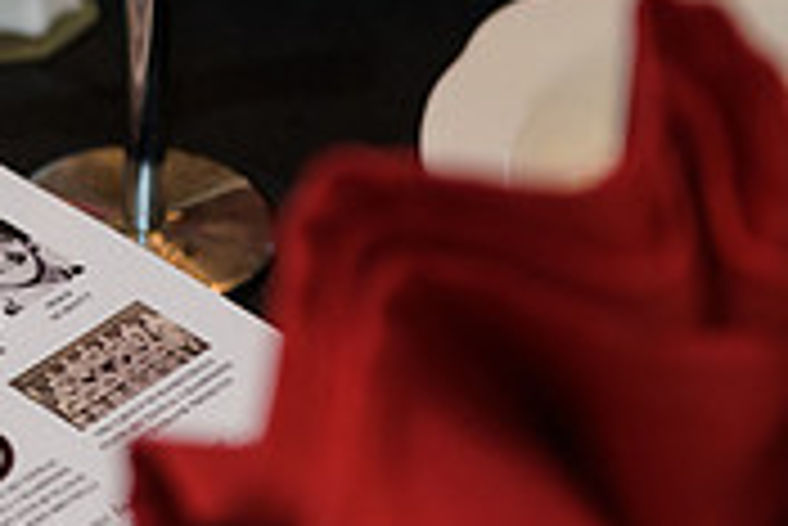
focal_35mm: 205
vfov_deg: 6.7
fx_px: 4491
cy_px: 321
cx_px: -320
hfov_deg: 9.8
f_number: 3.2
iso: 1000
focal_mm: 62
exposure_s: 1/125
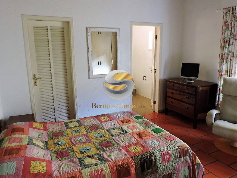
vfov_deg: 56.9
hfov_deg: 71.6
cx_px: 118
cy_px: 89
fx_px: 164
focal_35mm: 24
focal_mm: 4.3
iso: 360
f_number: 3
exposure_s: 1/30
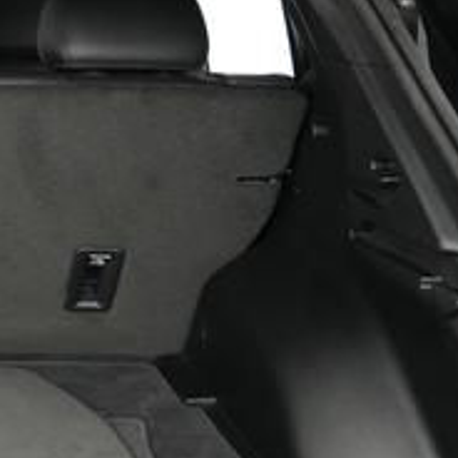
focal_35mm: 74
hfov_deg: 21.1
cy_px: 361
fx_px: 1108
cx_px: -142
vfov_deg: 23.1
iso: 6400
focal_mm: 25
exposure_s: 1/160
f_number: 2.8
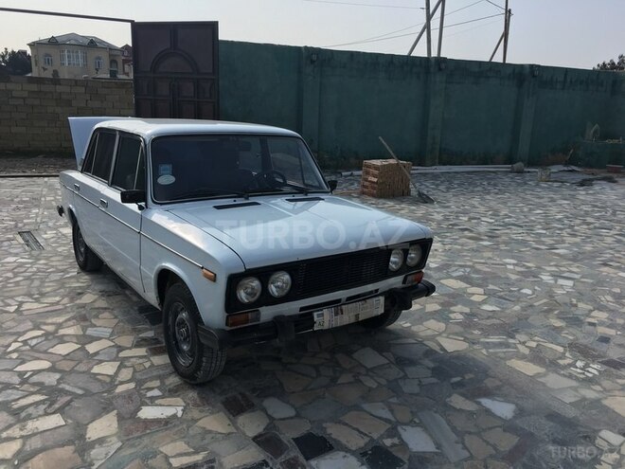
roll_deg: -3.3
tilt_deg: -12.5
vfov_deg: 48.2
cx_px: 312
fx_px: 524
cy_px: 234
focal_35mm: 29
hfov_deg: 61.7
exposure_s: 1/1832
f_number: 2.2
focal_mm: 4.15
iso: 25
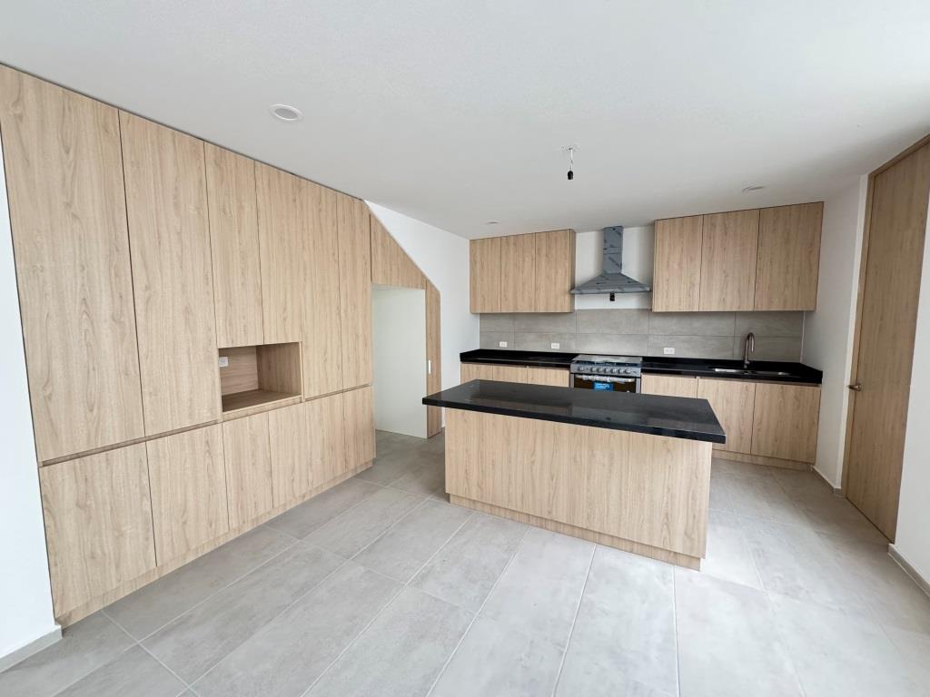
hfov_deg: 102.1
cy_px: 348
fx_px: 376
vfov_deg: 85.7
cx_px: 465
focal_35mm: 14
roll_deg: +0.9
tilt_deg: -5.7
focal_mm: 2.22
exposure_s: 1/99
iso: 250
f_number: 2.2
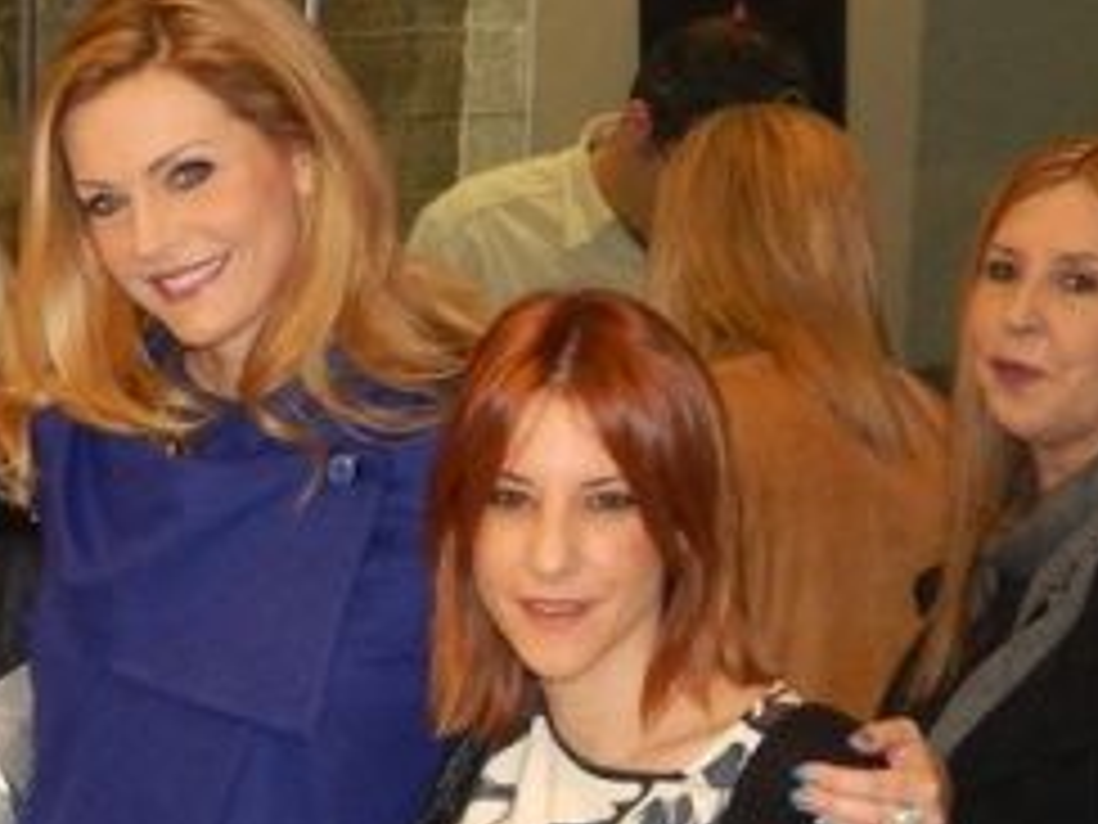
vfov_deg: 11.2
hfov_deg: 14.4
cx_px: -288
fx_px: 4187
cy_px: 754
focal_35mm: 132
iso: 280
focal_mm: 7.7
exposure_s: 1/30
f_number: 3.6
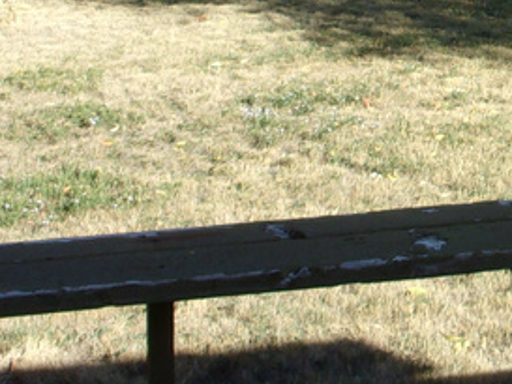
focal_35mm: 105
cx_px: 647
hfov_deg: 17.6
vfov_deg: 13.7
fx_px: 1554
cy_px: -67
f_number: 3.9
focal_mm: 5.1
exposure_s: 1/250
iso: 80
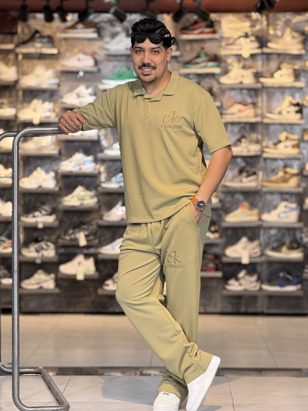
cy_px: 206
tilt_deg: -1.5
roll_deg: -0.9
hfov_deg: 12.3
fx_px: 1424
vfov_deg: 16.4
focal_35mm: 120
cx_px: 154
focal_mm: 15.66
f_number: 2.8
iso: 200
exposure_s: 1/100
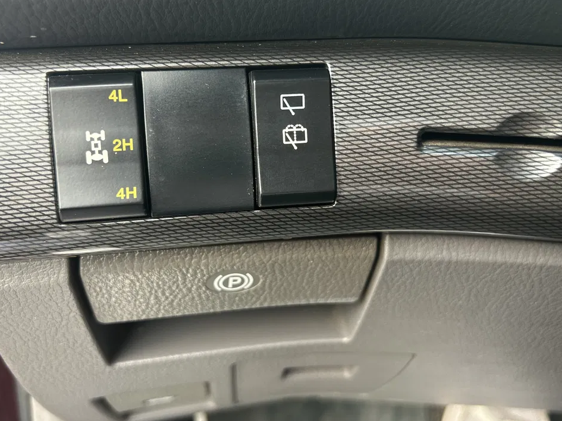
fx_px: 536
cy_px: 191
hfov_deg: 55.3
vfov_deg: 42.9
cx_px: 268
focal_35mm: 33
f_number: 1.5
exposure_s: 1/125
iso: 32
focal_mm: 5.7
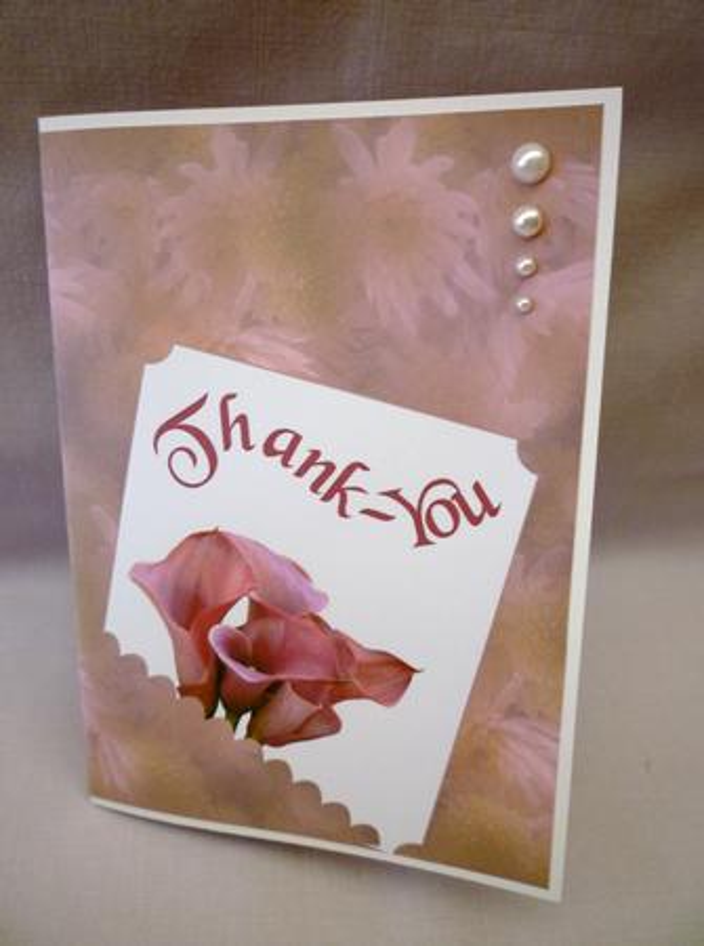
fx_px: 790
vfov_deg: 61.8
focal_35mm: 29
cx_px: 352
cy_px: 473
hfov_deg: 48.0
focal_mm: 5.2
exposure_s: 1/30
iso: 125
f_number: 3.3
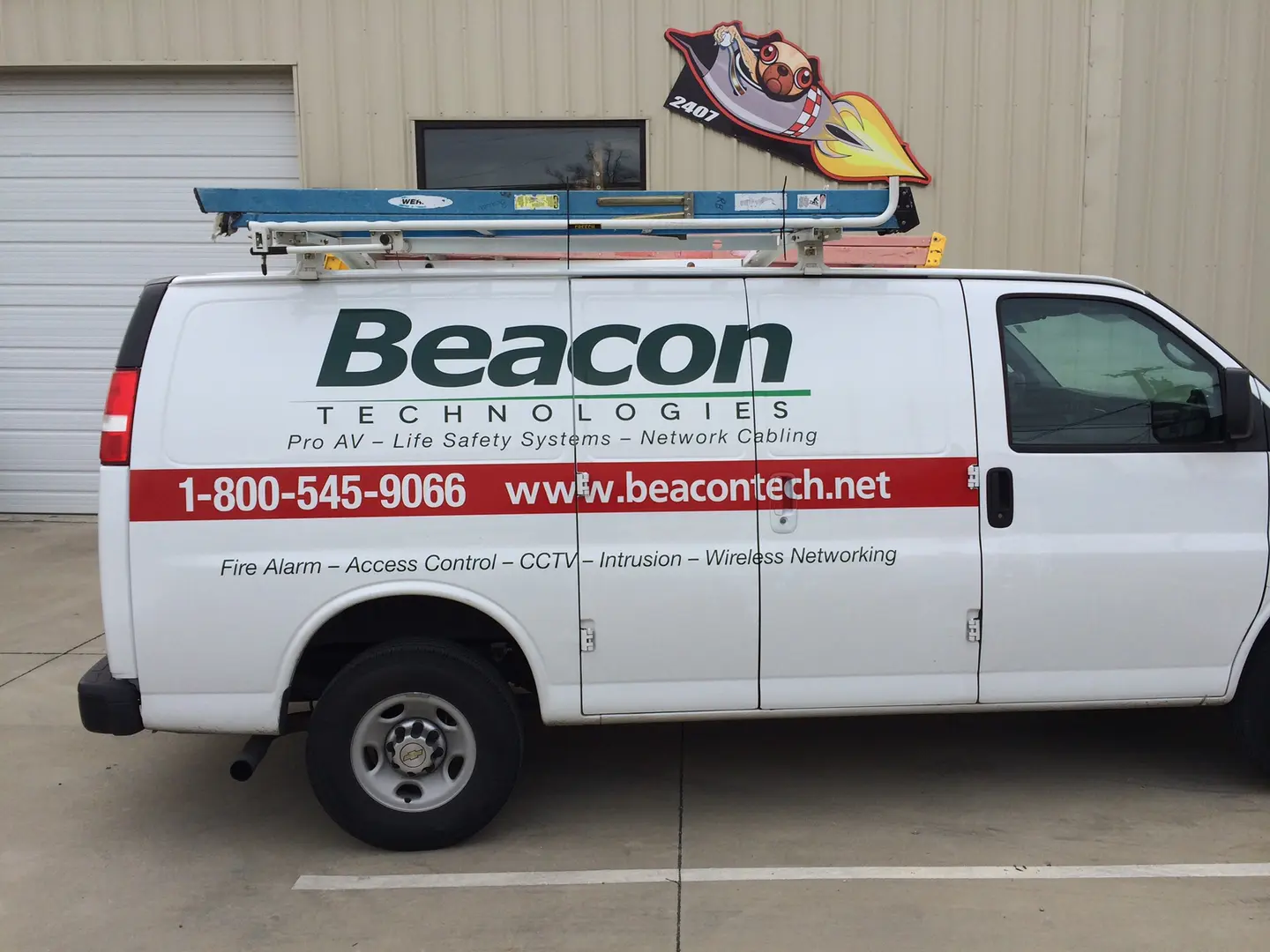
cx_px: 635
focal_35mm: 30
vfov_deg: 46.8
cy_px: 476
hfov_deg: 60.0
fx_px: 1101
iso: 32
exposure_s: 1/838
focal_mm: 4.12
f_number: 2.2
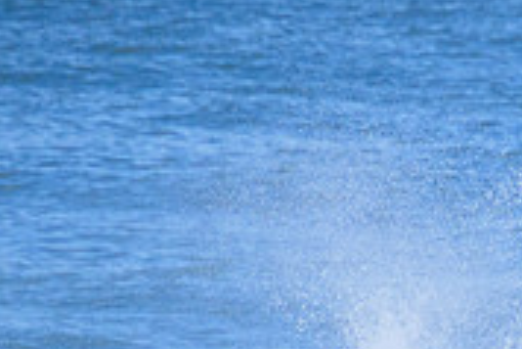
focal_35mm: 2607
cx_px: 777
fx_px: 37831
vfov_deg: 0.5
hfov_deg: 0.8
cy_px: 491
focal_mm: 800
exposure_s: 1/2000
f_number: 11
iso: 2000
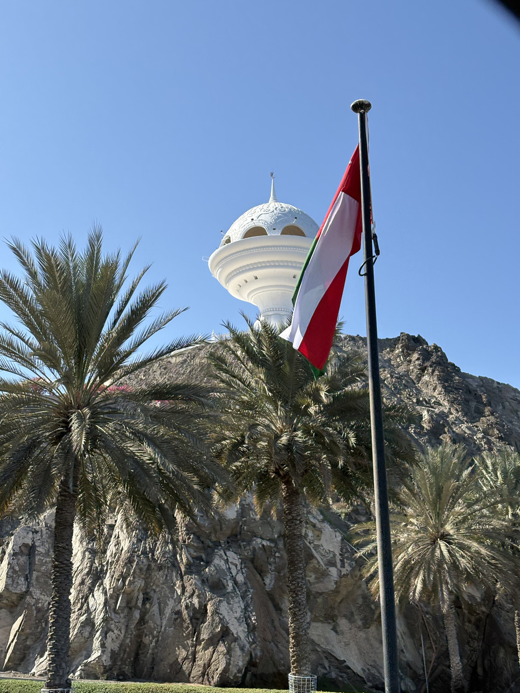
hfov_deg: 28.0
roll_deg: +3.1
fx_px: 1042
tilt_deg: +19.5
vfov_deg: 36.8
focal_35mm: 52
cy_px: 346
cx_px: 260
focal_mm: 5.96
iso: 40
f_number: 1.6
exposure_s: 1/2747
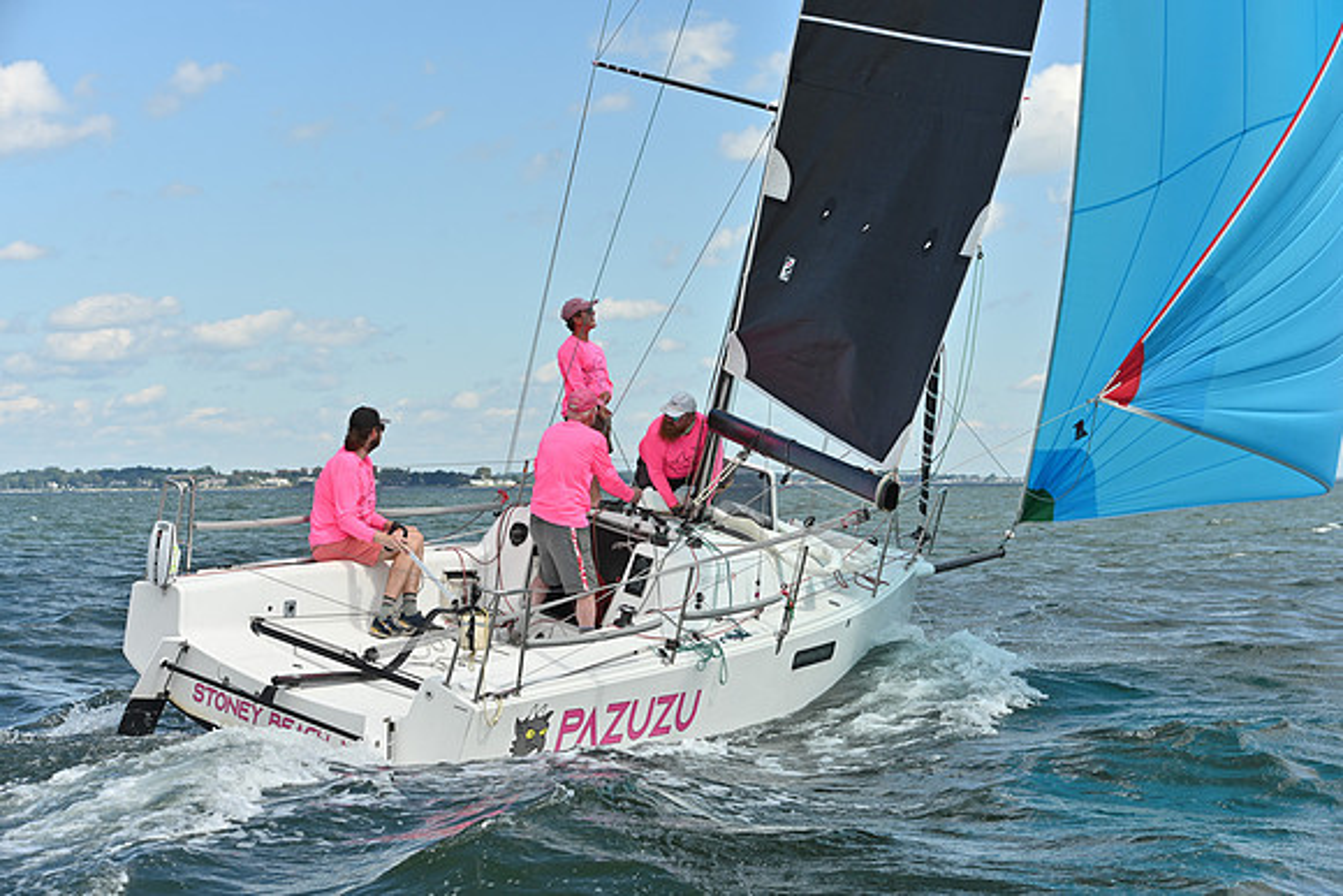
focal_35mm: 70
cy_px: 448
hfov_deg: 28.8
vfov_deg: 19.5
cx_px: 672
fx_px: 2612
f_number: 6.3
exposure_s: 1/1250
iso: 250
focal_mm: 70
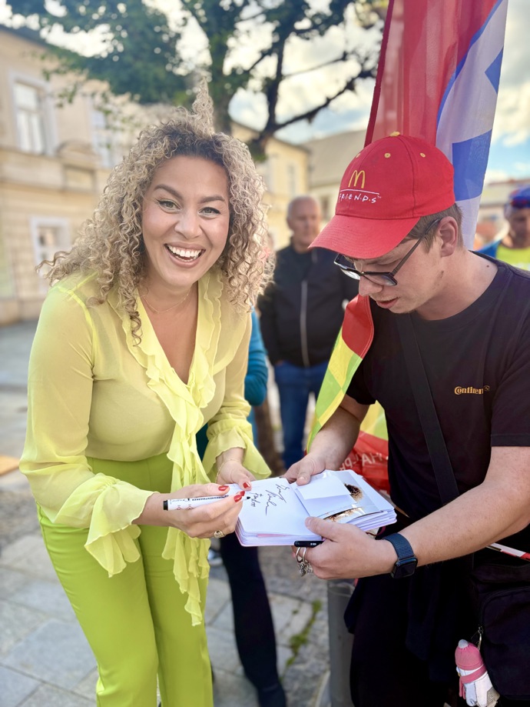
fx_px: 530
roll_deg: +3.5
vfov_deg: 67.3
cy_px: 354
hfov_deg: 53.1
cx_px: 265
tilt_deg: -9.8
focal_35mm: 26
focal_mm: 5.96
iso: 64
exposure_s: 1/478
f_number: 1.6
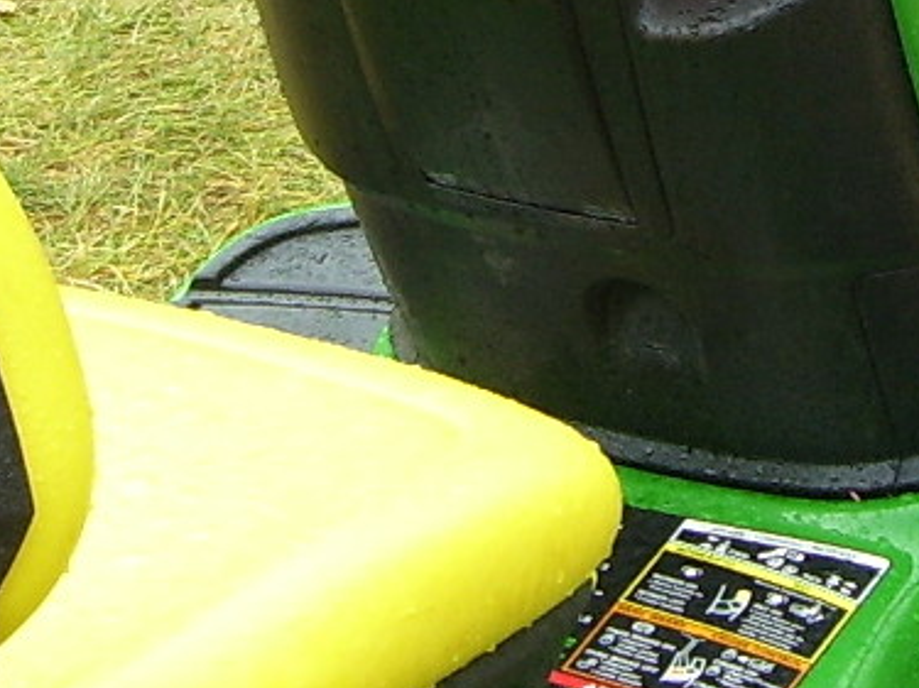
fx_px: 2309
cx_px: 600
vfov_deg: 16.8
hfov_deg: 22.4
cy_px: 132
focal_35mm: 87
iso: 80
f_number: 2.7
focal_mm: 5.6
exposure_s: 1/180
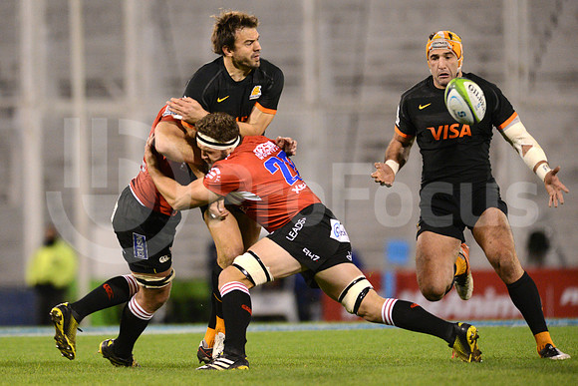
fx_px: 6745
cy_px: 193
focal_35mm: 420
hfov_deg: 4.9
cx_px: 289
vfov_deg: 3.3
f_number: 4
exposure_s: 1/640
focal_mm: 420
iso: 4500
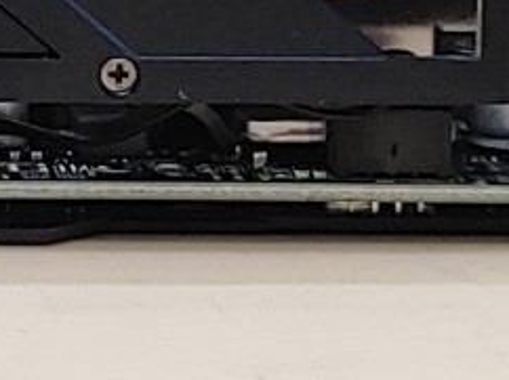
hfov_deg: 7.8
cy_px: -82
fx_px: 3584
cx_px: -431
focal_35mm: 244
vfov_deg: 6.0
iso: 50
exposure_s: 1/106
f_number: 1.8
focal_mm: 4.36
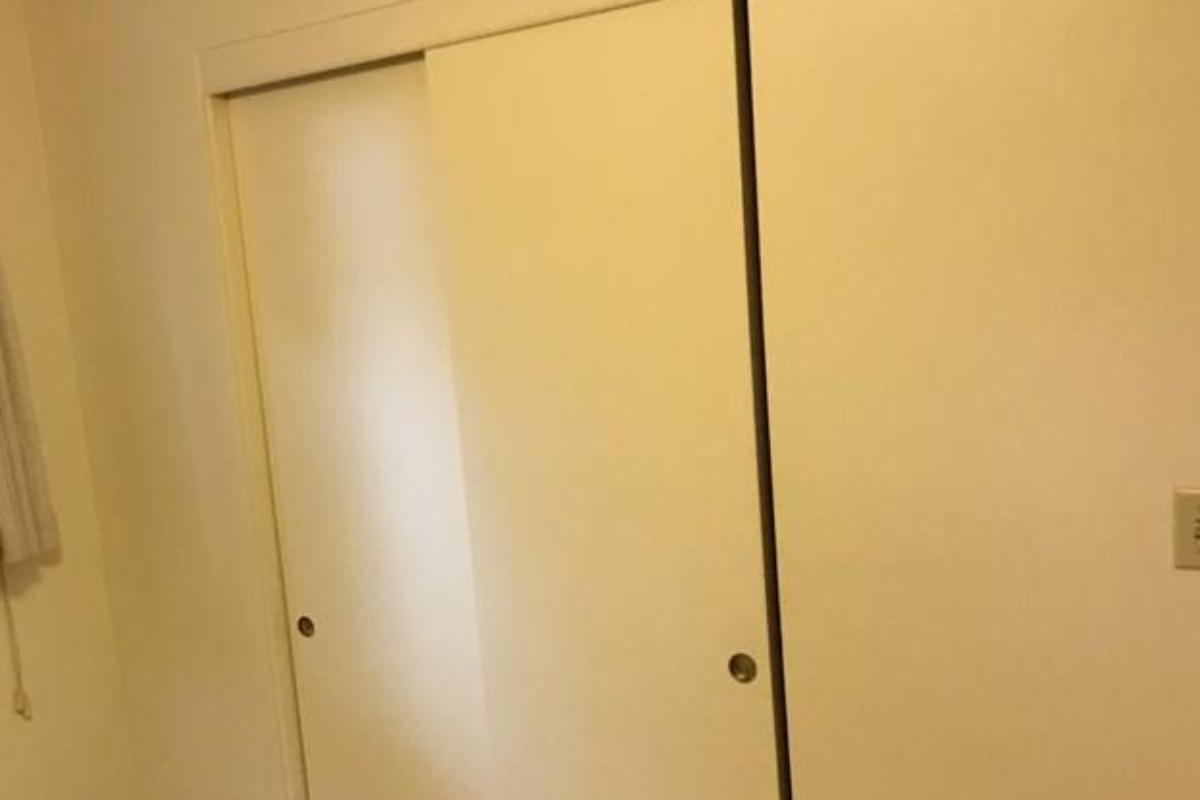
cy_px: 609
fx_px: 1766
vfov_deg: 25.2
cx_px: 281
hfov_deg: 36.5
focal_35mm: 53
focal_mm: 3.3
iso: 80
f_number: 2.4
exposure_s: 1/30
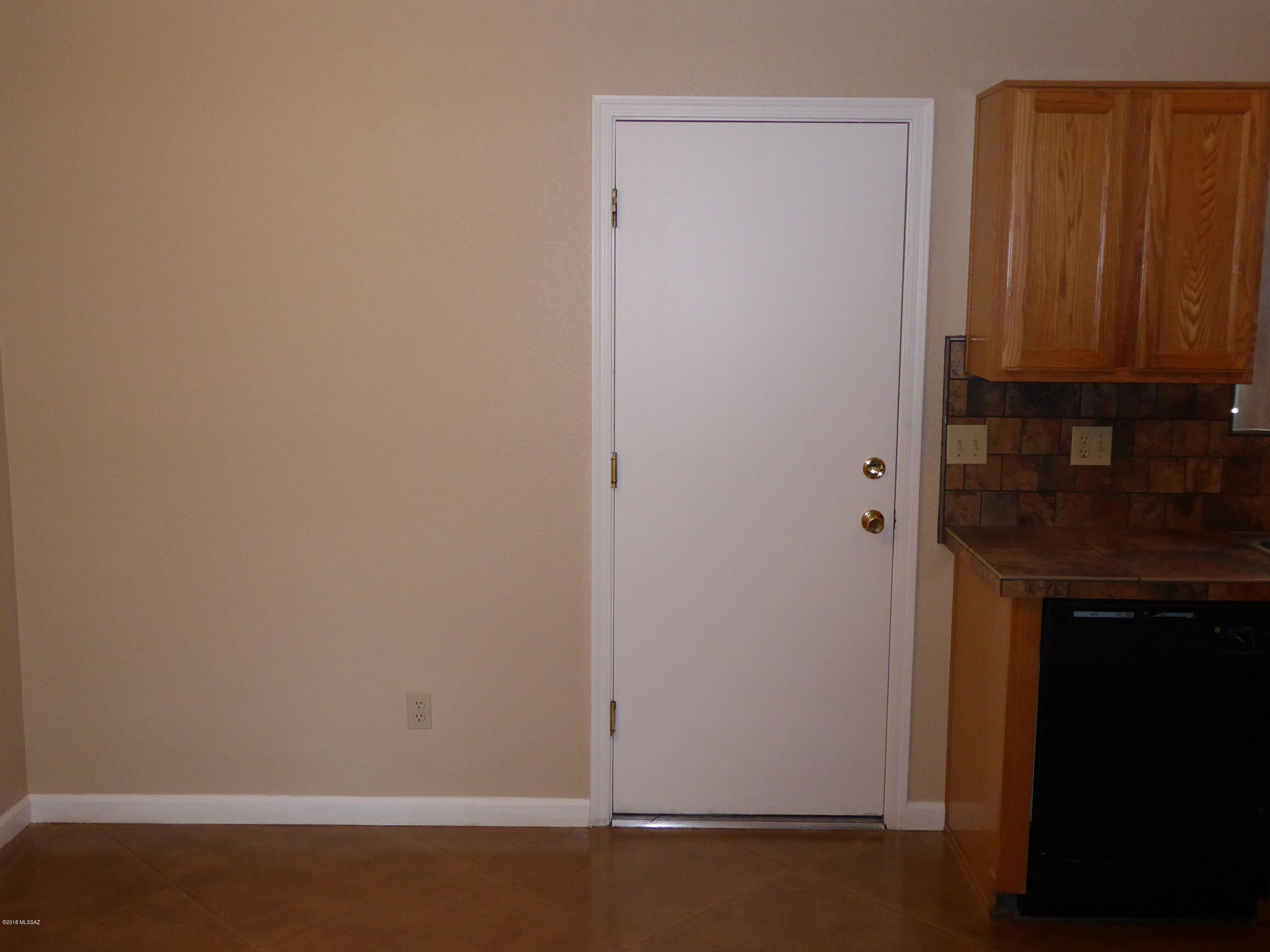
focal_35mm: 35
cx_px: 635
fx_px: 1284
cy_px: 476
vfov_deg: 40.7
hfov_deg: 52.6
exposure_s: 1/60
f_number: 3.7
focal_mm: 6.3
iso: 400
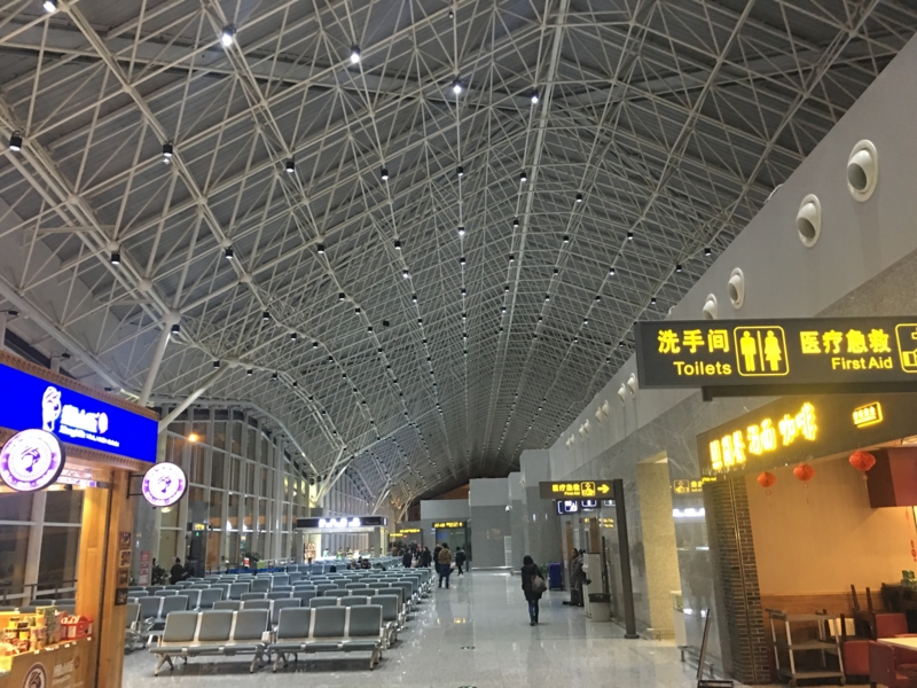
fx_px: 768
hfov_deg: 61.7
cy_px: 344
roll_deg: +0.6
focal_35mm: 29
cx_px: 458
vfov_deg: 48.2
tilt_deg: +13.8
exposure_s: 1/10
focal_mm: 4.15
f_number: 2.2
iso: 100
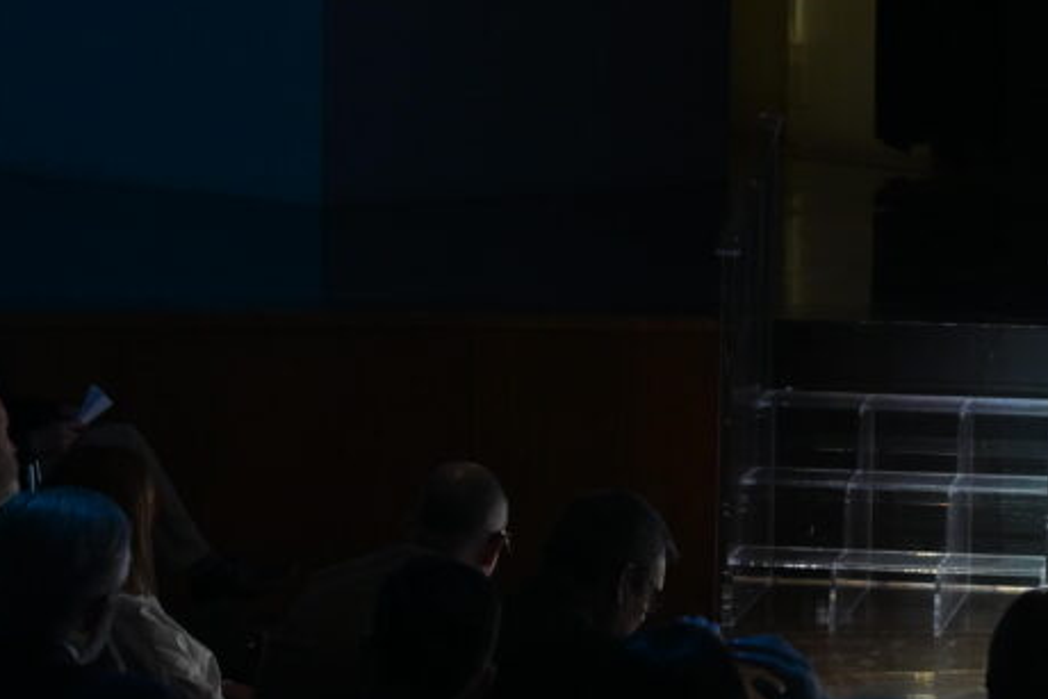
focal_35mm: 157
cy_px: 394
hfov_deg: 13.0
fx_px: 4572
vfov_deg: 8.7
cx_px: 975
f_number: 4.5
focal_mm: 47
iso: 1600
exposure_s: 1/80
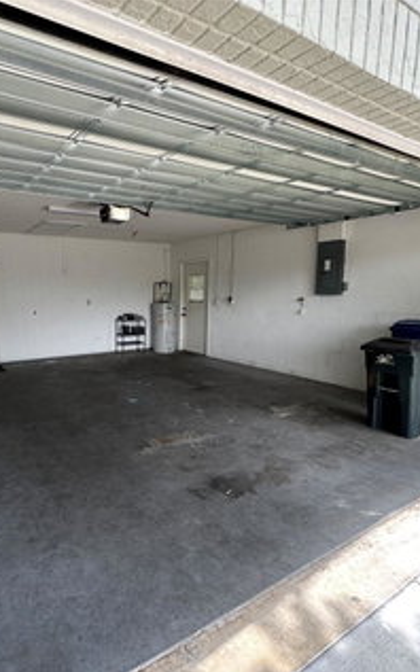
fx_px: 366
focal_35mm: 20
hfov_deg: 58.0
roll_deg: +0.1
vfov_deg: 85.1
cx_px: 133
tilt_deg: -7.6
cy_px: 337
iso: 40
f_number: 2.2
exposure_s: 1/116
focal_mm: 2.22
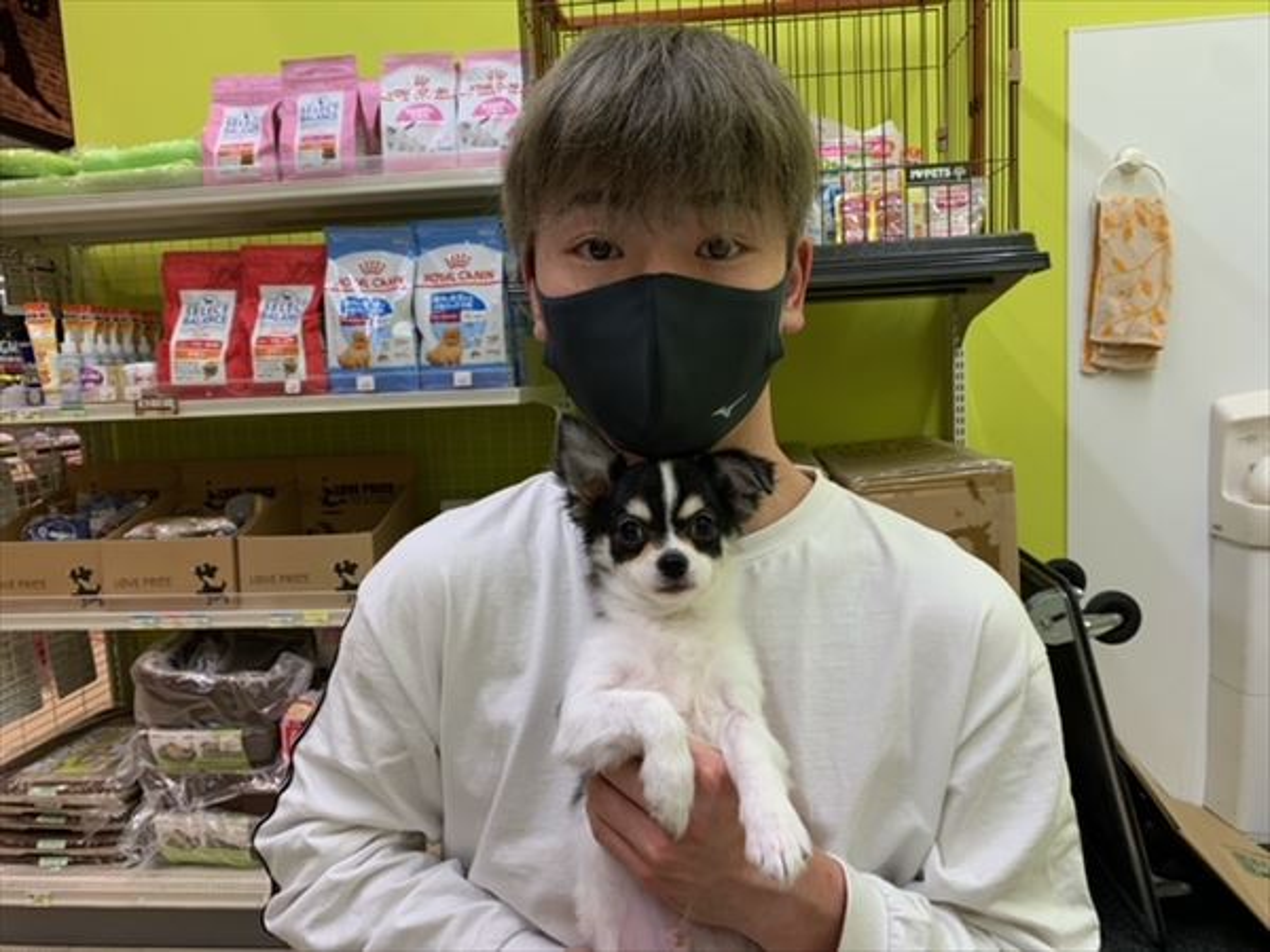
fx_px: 954
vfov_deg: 53.1
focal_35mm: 26
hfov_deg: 67.3
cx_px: 635
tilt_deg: -4.9
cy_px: 476
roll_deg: +2.0
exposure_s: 1/121
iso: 80
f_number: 1.8
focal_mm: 4.25
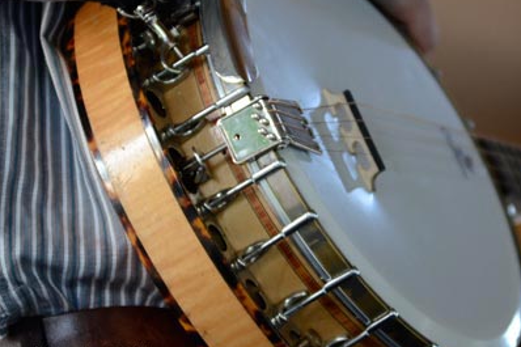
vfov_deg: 3.7
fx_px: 5439
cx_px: 302
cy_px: 158
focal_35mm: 376
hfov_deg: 5.5
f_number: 2.8
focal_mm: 200
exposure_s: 1/160
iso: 2000
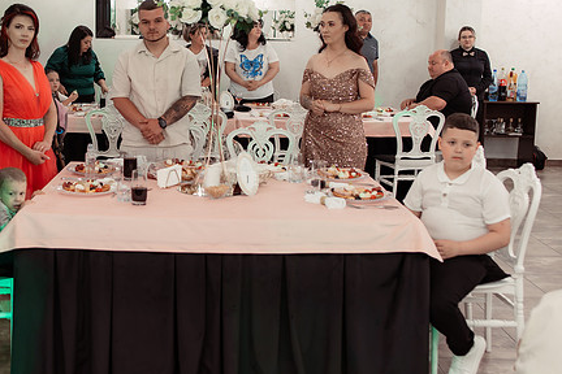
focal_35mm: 52
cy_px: 137
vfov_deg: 25.9
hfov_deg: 37.6
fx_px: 812
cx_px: 167
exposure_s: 1/250
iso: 1250
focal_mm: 35
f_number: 3.2
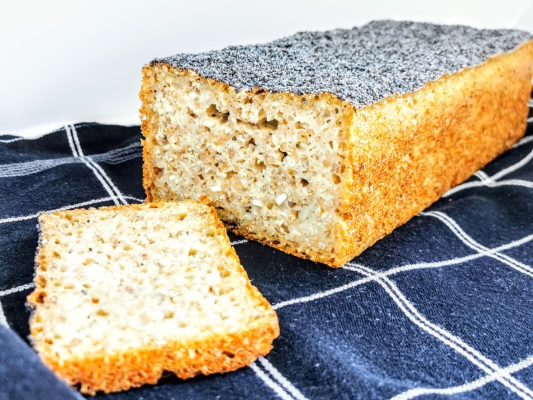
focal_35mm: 40
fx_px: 616
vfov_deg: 36.0
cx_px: 266
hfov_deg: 46.8
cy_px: 200
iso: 160
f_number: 1.6
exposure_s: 1/100
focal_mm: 5.56
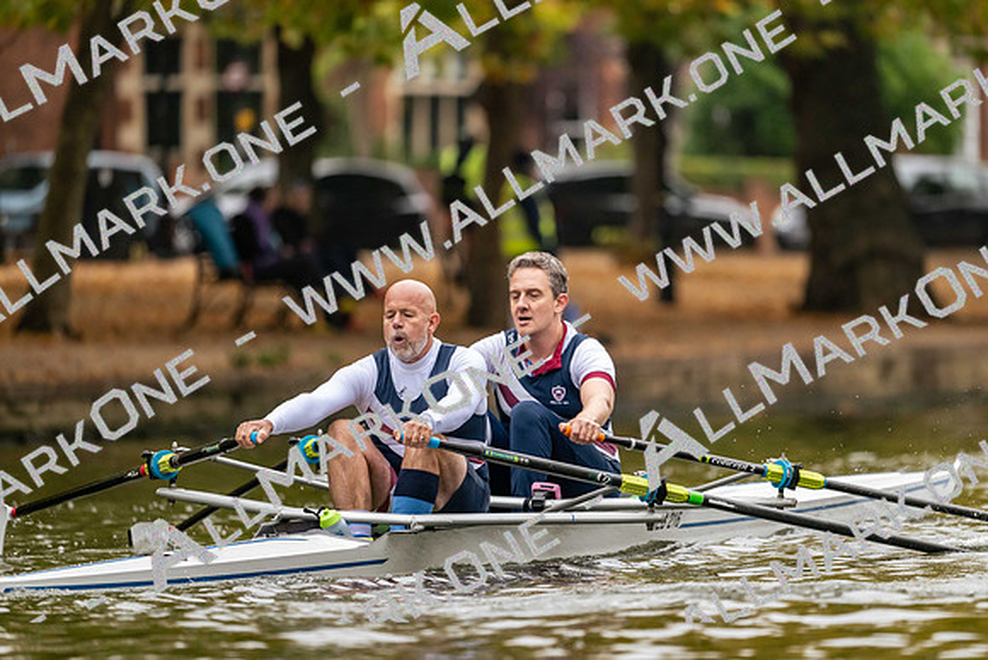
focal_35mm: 400
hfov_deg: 5.2
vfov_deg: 3.4
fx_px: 10980
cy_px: 330
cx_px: 494
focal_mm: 400
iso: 2200
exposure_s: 1/2500
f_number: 4.5
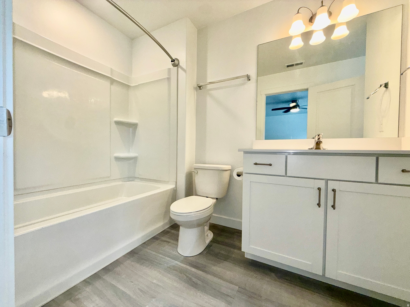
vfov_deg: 85.7
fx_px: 166
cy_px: 154
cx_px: 205
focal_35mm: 14
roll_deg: -0.4
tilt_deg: -1.2
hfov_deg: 102.1
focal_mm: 2.22
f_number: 2.2
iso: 100
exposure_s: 1/122
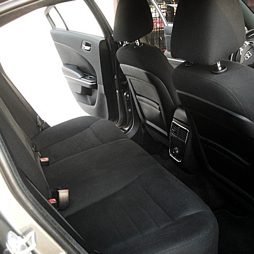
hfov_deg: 39.1
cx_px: 140
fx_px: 357
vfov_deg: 39.2
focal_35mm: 43
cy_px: 128
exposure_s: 1/60
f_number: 2.8
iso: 400
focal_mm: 6.3
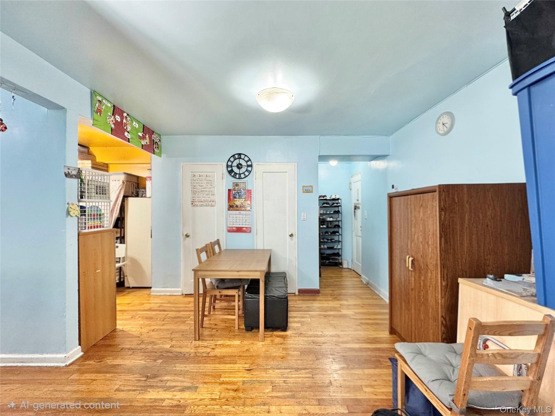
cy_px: 208
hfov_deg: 102.1
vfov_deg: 85.7
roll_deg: +0.0
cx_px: 278
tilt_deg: +0.1
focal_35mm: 14
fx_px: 224
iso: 250
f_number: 2.2
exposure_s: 1/60.2
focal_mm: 2.22
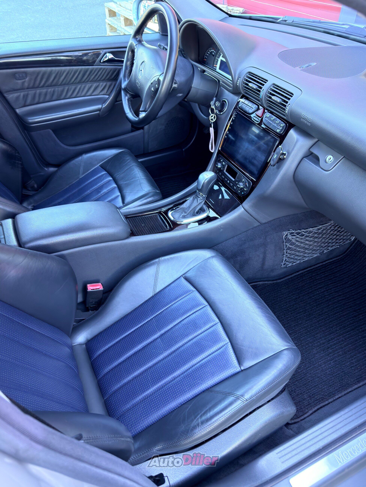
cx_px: 183
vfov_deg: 69.4
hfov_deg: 54.9
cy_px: 244
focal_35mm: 25
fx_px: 352
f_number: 1.78
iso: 200
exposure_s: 1/60
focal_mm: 6.76
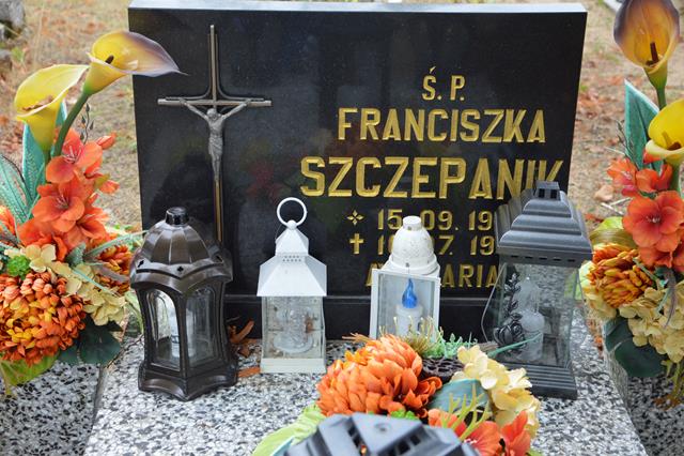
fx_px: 1196
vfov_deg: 21.5
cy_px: 228
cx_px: 342
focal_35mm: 63
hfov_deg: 31.9
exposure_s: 1/125
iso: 400
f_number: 5.6
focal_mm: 42
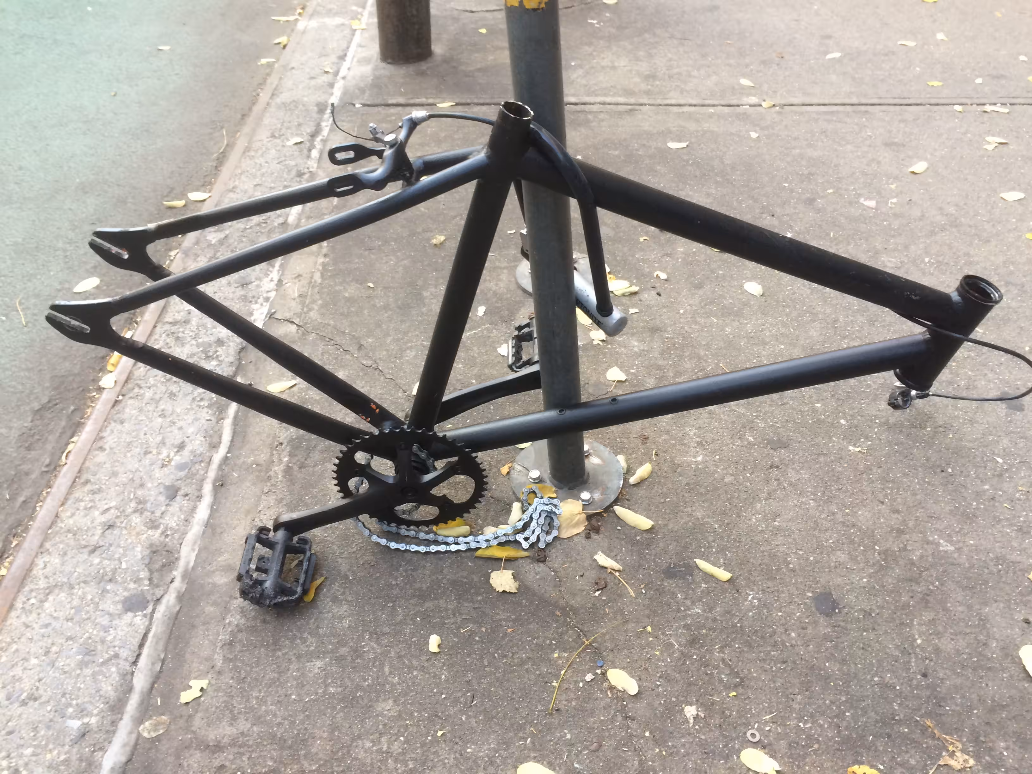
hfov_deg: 61.7
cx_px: 516
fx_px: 865
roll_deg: -2.8
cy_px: 387
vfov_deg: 48.2
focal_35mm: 29
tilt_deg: -41.5
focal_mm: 4.15
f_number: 2.2
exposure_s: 1/30
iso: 50
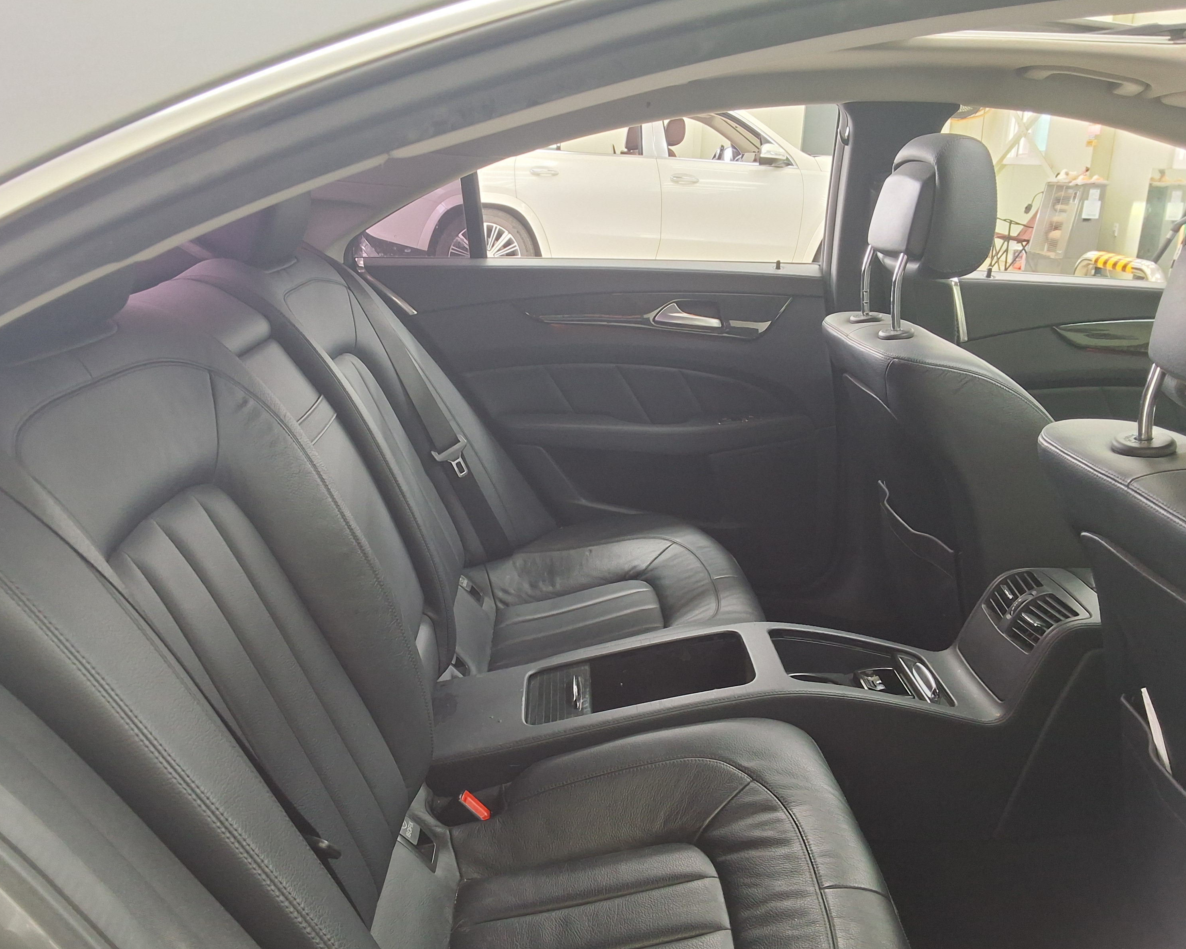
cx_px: 546
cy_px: 479
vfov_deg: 48.5
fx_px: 1053
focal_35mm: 30
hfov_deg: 58.7
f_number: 1.9
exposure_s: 1/40
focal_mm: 2.91
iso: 160
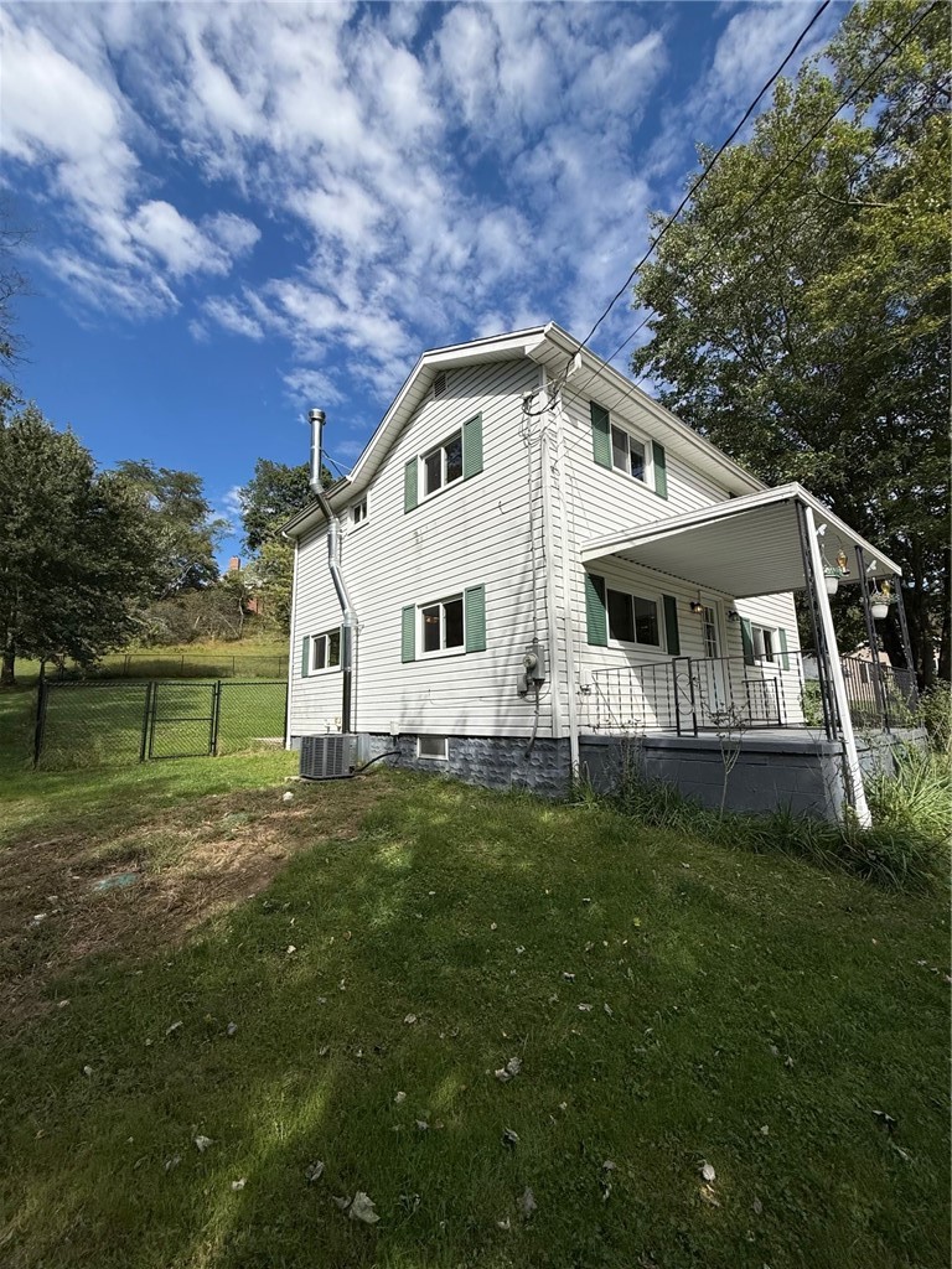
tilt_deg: +10.3
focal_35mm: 14
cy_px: 634
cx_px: 476
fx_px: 513
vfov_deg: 102.1
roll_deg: +0.4
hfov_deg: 85.7
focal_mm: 2.22
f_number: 2.2
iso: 50
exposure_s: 1/3460
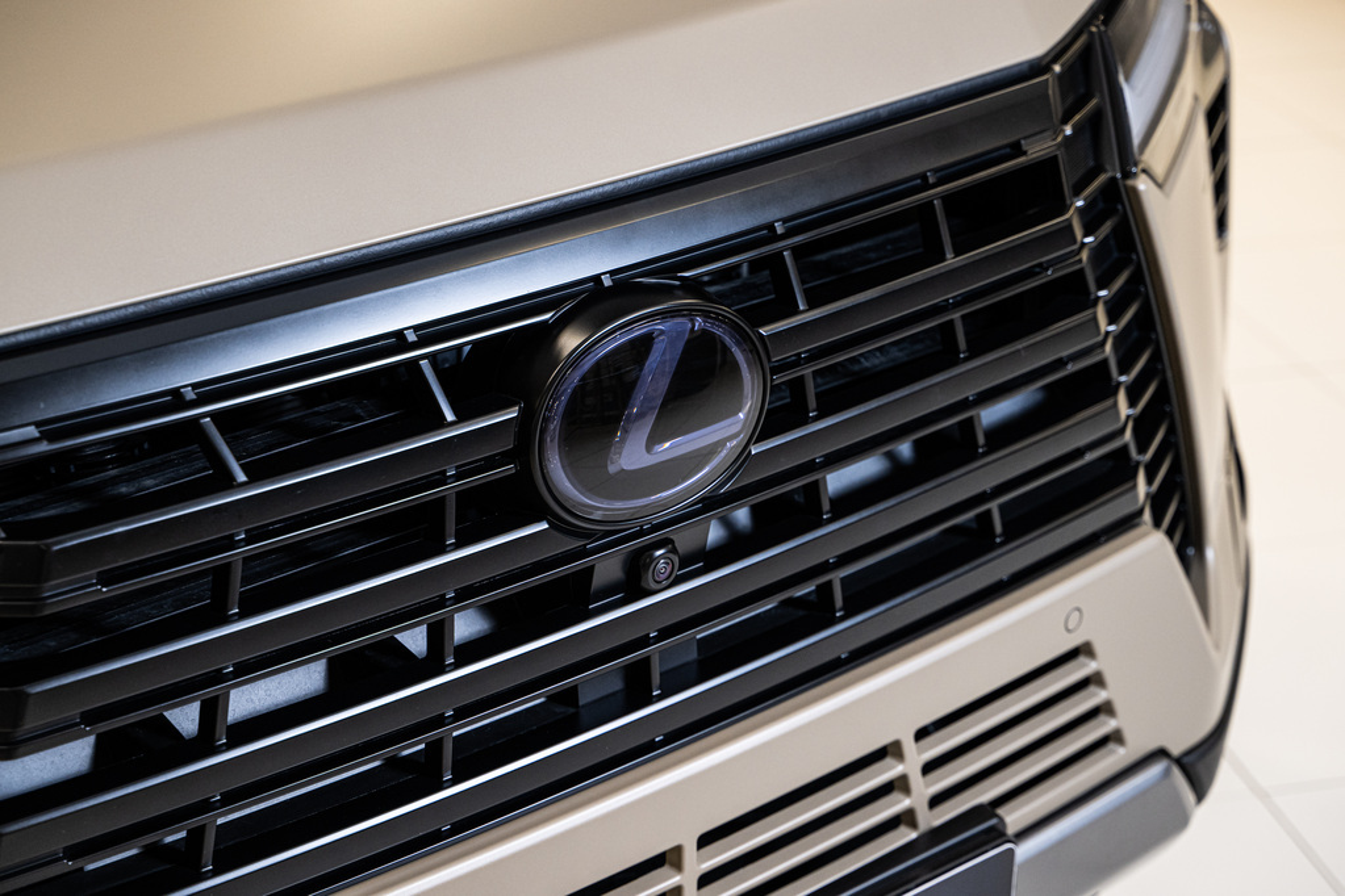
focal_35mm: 64
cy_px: 448
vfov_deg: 21.2
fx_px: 2391
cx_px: 672
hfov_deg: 31.4
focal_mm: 64
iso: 800
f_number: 4
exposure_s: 1/125
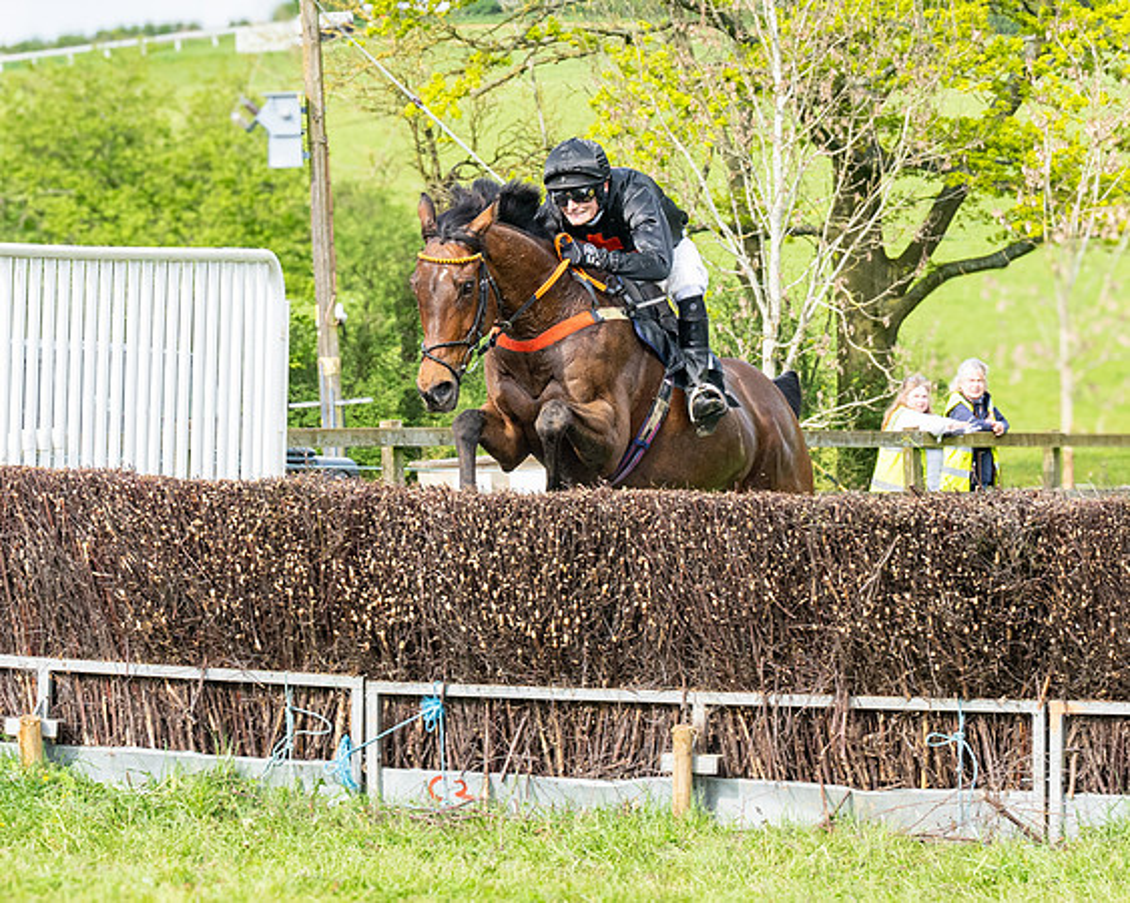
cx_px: 621
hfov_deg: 10.0
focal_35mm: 193
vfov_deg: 8.0
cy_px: 383
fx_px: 6439
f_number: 5.6
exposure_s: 1/1000
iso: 400
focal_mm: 70
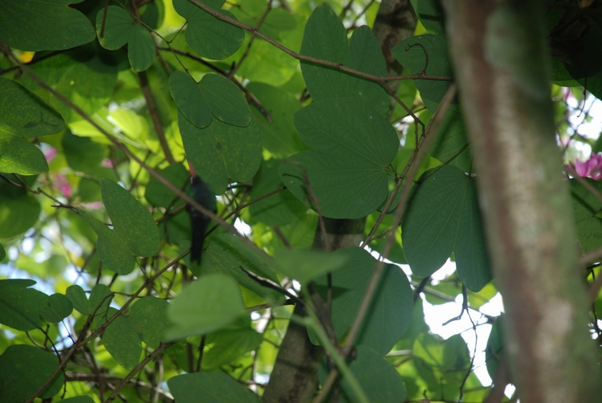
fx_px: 3390
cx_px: 301
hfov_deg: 10.1
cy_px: 202
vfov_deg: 6.8
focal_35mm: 202
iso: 200
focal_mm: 135
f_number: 5.6
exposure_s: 1/60
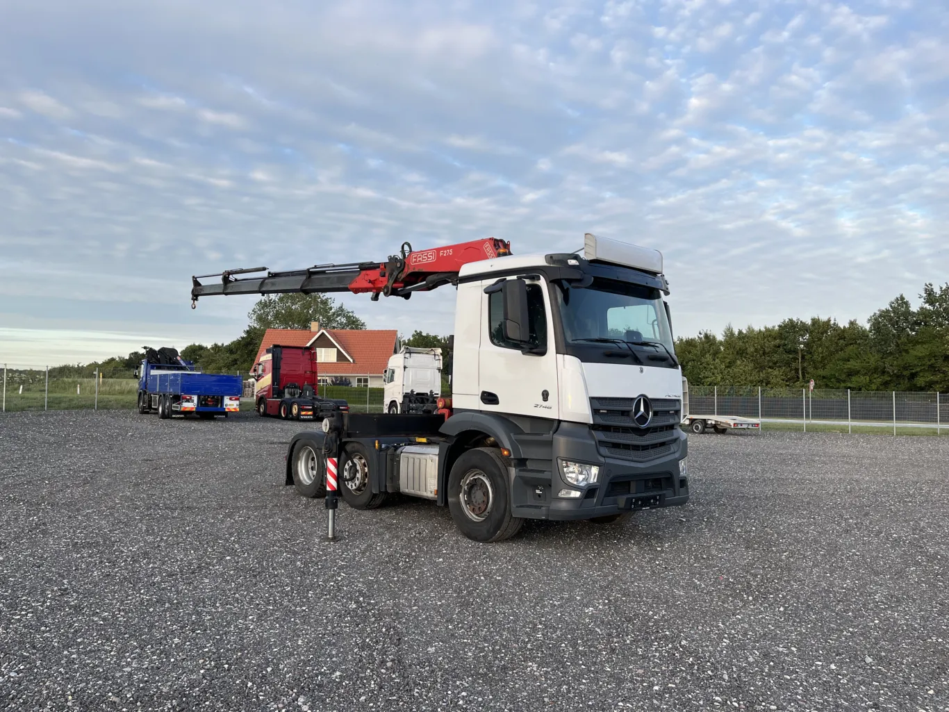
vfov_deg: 53.1
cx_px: 474
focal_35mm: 26
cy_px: 356
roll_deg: -0.1
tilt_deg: +1.1
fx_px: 713
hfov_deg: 67.3
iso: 50
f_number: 1.6
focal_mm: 5.1
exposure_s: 1/558
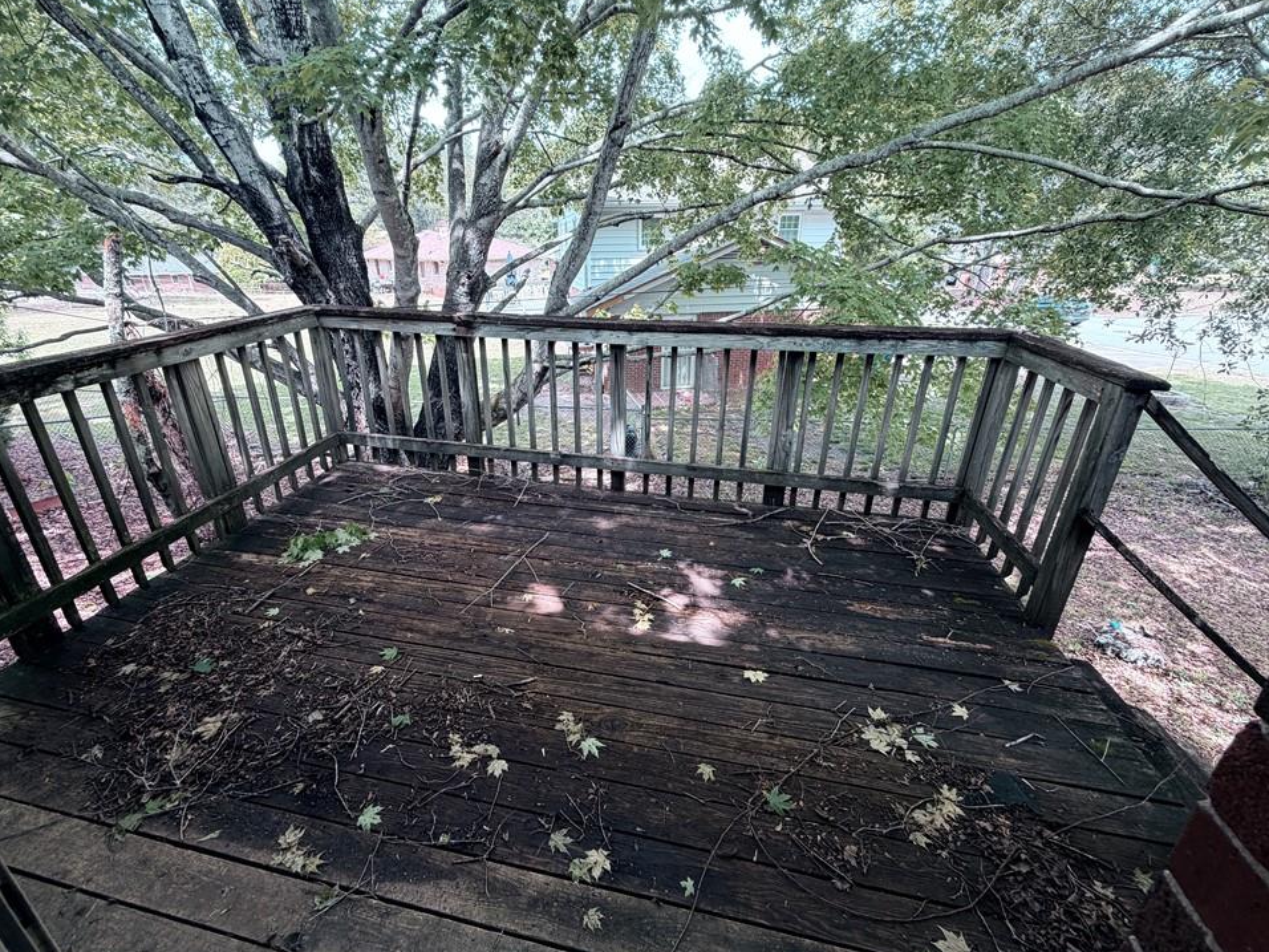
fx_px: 550
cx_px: 613
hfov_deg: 98.1
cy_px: 453
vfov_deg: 81.7
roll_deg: +1.7
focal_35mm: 15
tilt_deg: -20.6
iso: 100
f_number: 2.2
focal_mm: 2.22
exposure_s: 1/121
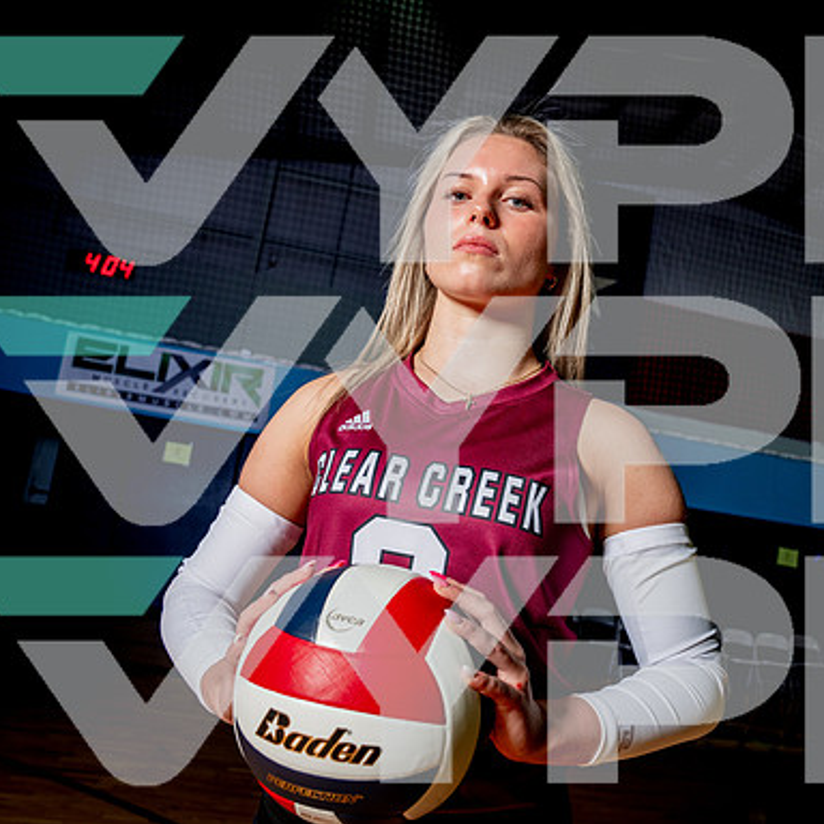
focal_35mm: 31
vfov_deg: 52.5
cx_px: 513
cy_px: 411
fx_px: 835
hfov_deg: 52.0
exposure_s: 1/200
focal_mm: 24
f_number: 5
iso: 250
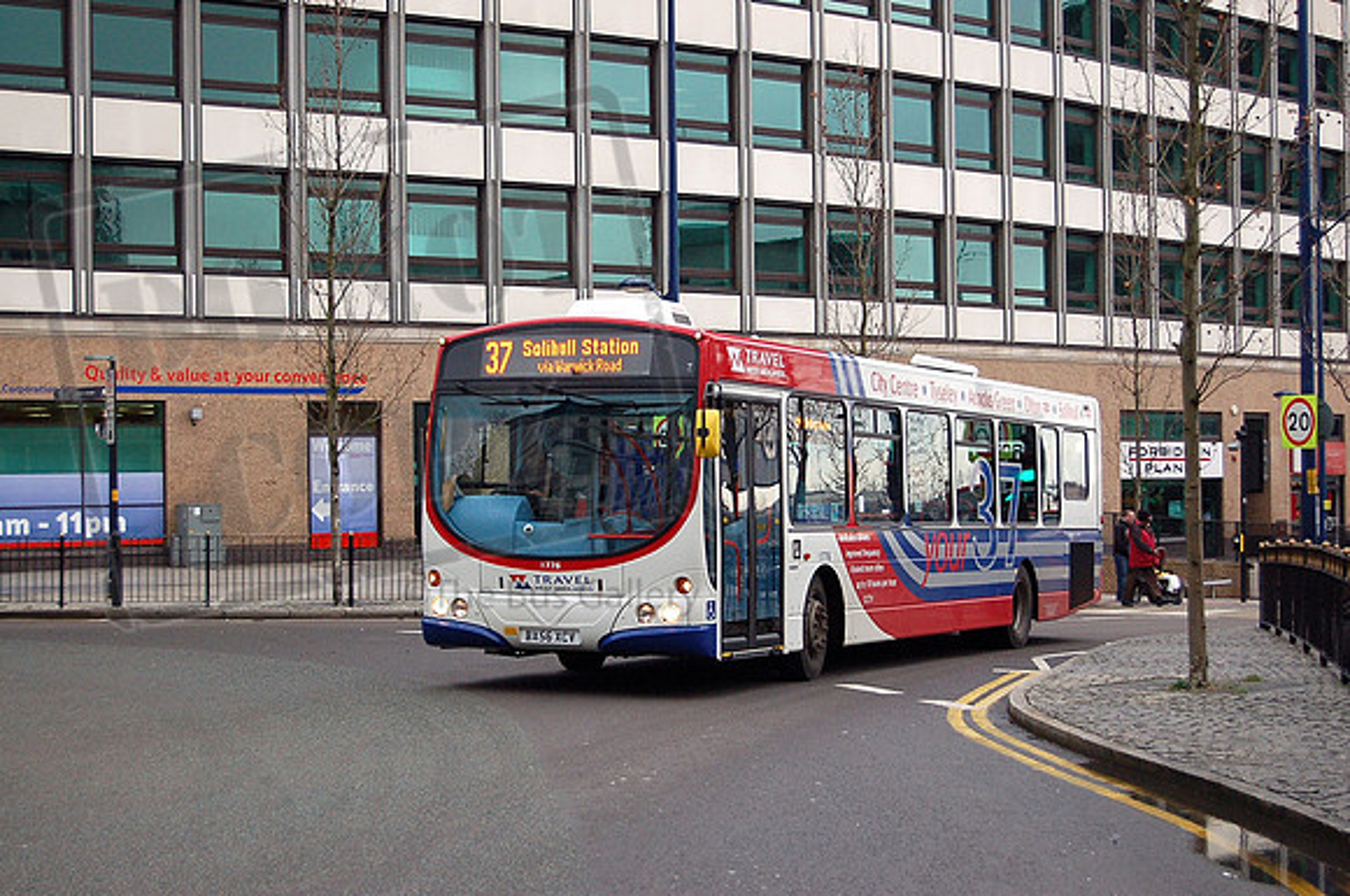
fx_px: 2359
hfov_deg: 31.9
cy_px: 448
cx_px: 675
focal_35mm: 63
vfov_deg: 21.5
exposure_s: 1/500
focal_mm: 42
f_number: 5.3
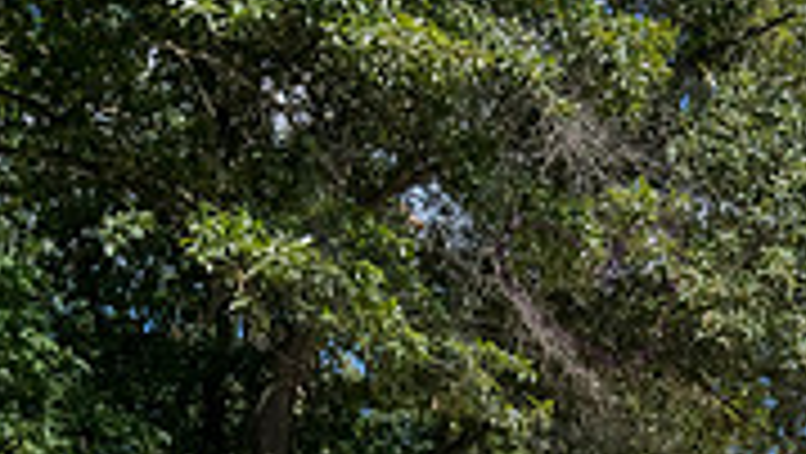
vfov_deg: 12.3
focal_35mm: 89
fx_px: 1904
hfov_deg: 23.5
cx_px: 668
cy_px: 847
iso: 320
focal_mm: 24
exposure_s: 1/400
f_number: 11
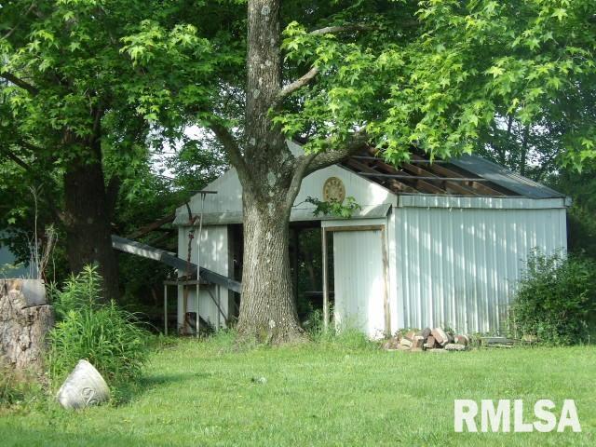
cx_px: 298
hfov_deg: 23.0
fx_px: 1463
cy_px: 224
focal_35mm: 85
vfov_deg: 17.4
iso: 106
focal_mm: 15.3
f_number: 4.1
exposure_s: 1/100
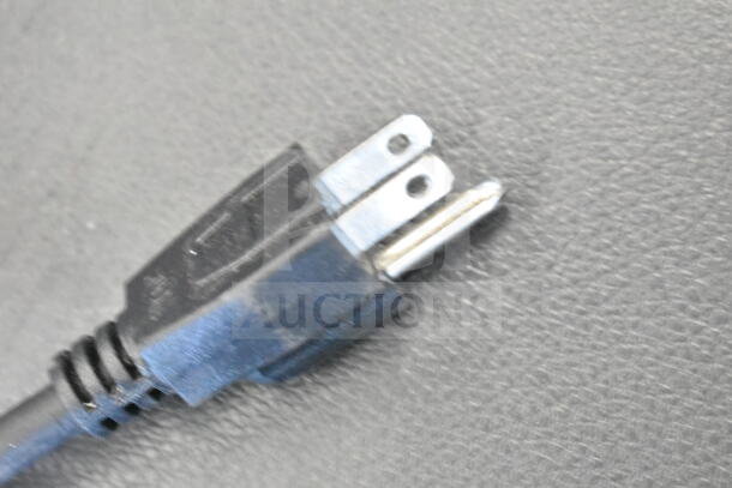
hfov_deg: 24.6
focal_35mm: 82
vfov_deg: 16.6
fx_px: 1678
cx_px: 366
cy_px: 244
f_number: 5.6
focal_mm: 55
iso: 18000
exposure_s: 1/100
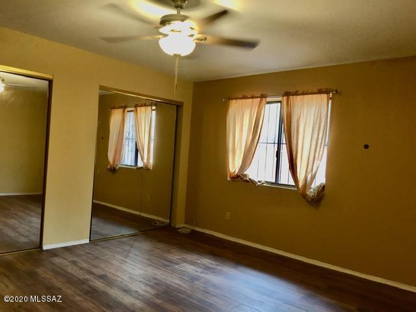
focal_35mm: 29
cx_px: 208
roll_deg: -3.6
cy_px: 156
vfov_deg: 48.2
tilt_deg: -1.4
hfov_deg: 61.7
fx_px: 349
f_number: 2.2
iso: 100
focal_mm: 4.15
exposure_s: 1/30
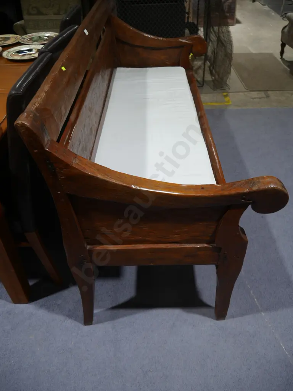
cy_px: 196
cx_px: 146
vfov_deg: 63.4
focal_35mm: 28
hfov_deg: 49.7
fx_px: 316
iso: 250
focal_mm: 14
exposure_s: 1/60
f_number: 3.5
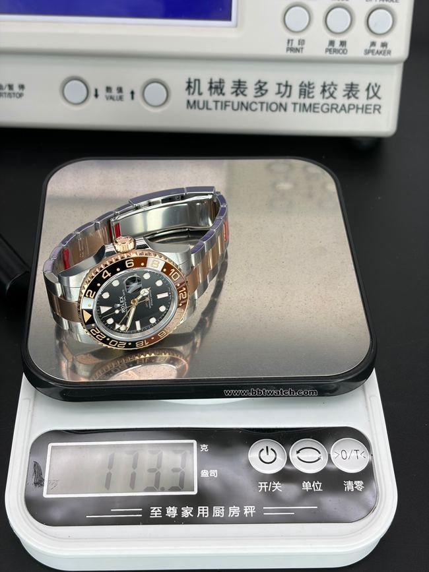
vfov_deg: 36.8
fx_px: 859
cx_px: 214
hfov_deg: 28.0
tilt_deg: -45.5
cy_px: 286
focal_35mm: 52
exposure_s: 1/450
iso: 32
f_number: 1.6
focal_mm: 5.96
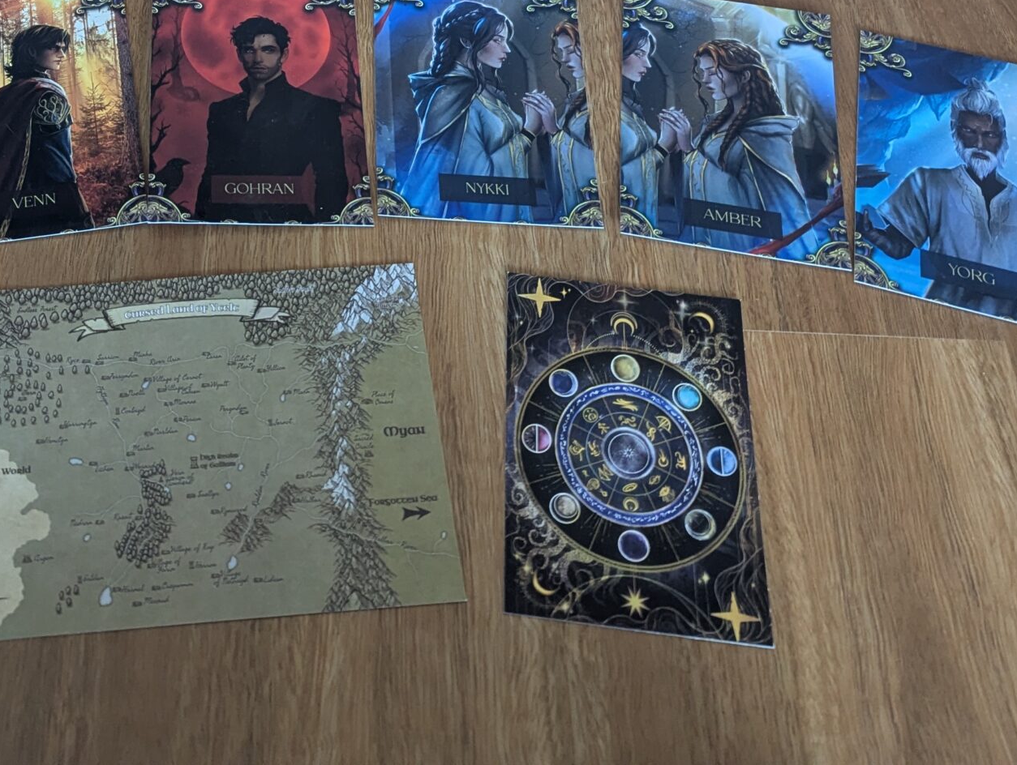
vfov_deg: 27.8
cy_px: -15
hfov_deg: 37.9
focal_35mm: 49
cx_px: 256
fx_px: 1442
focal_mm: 6.81
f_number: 1.85
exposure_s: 1/142
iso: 448
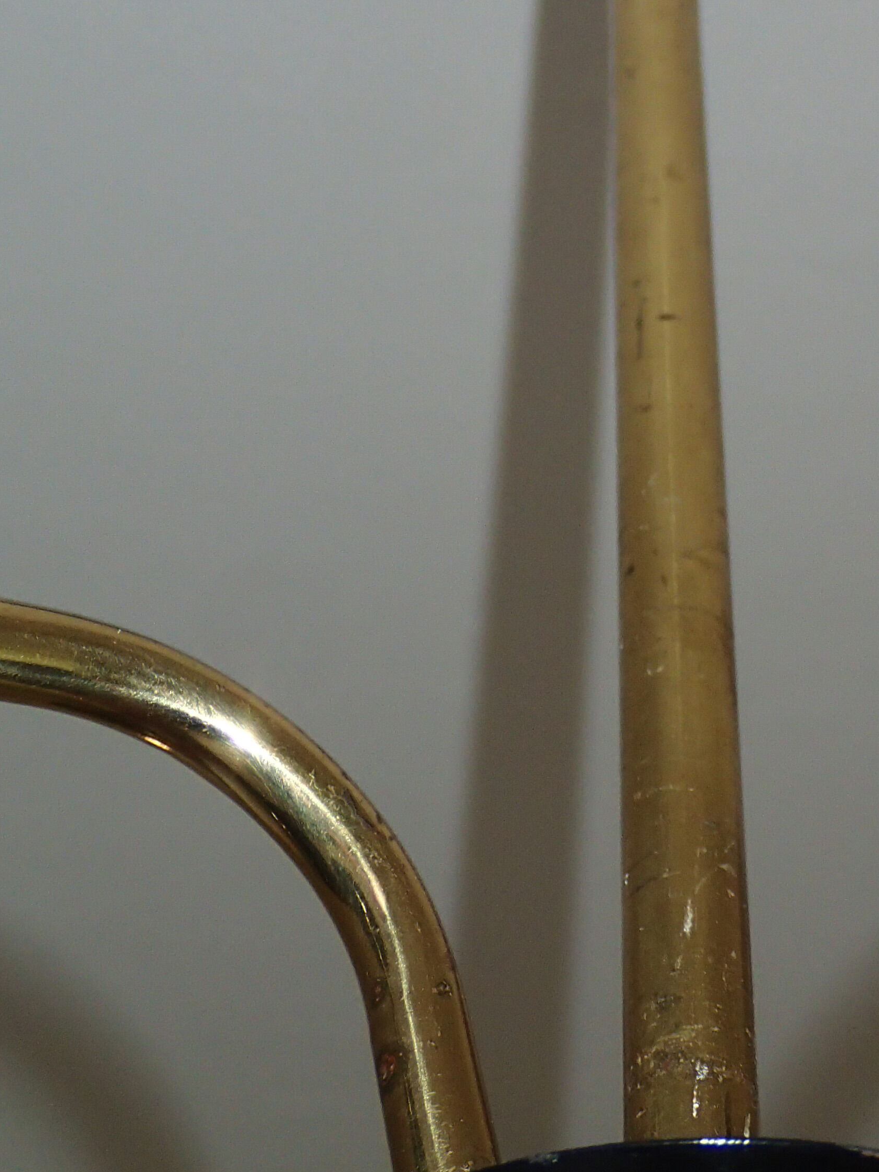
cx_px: 712
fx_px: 2946
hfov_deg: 16.8
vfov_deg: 22.3
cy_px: 268
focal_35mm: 87
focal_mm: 8.99
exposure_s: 1/50
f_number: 3.2
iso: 200
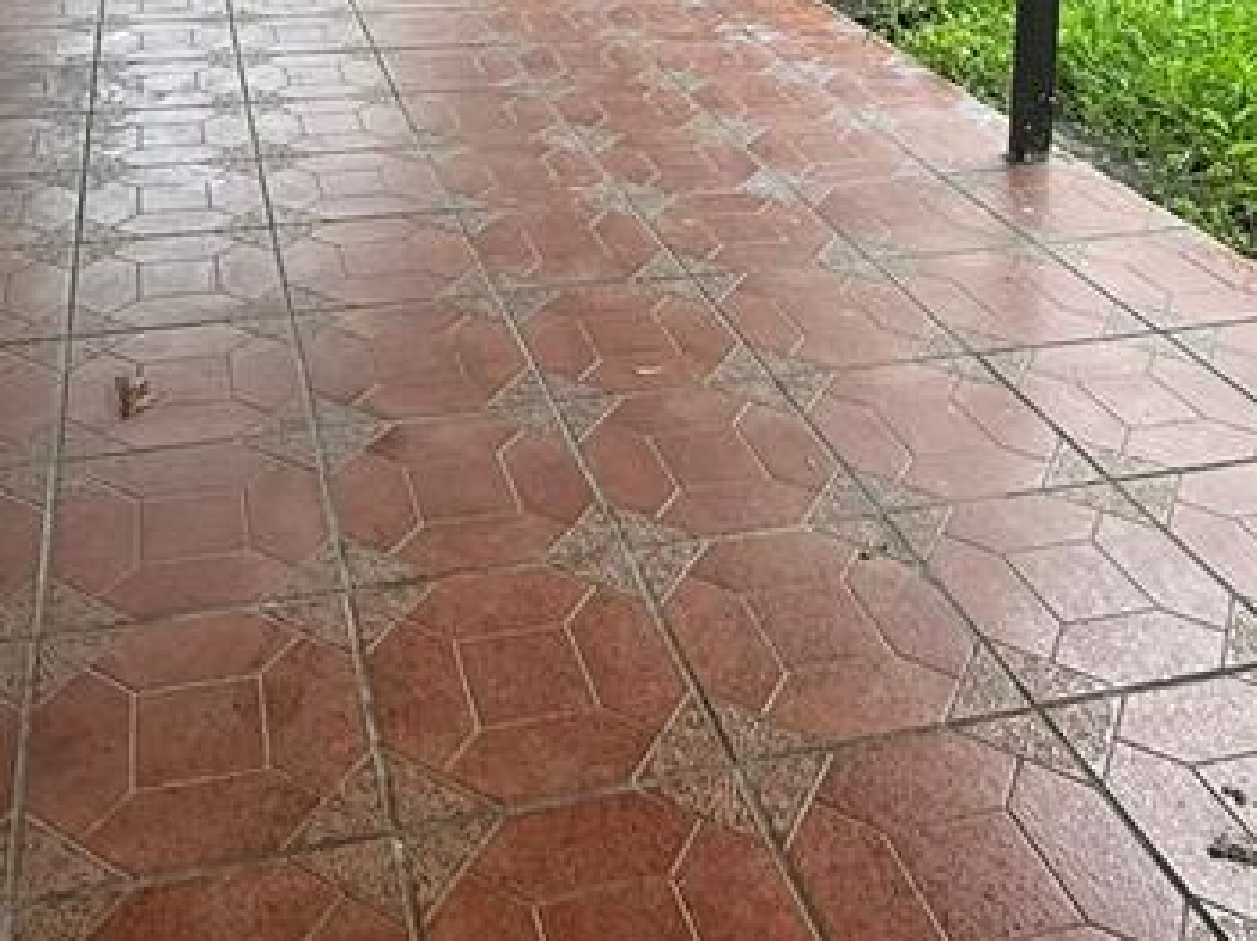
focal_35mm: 41
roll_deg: -1.1
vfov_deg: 29.2
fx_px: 1488
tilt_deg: -5.9
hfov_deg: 45.7
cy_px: -244
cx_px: 546
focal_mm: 2.22
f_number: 2.2
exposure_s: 1/120
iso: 80
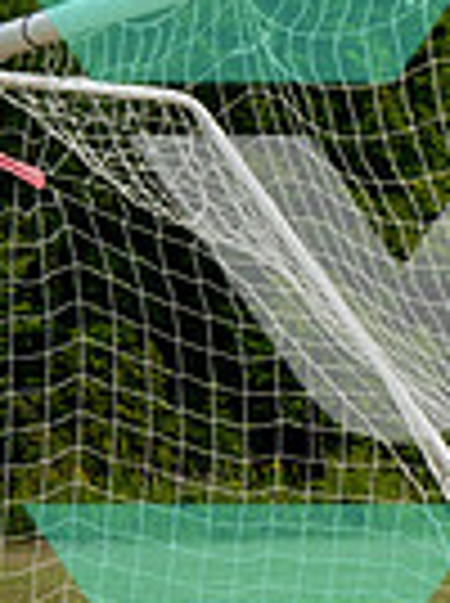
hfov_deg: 8.9
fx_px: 2539
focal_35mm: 146
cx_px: 1170
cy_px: 745
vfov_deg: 13.2
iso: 100
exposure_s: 1/250
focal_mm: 35
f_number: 8
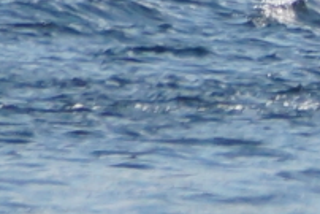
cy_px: -189
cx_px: 733
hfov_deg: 1.1
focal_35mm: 1854
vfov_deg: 0.7
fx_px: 16491
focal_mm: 250
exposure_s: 1/400
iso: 400
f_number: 6.3
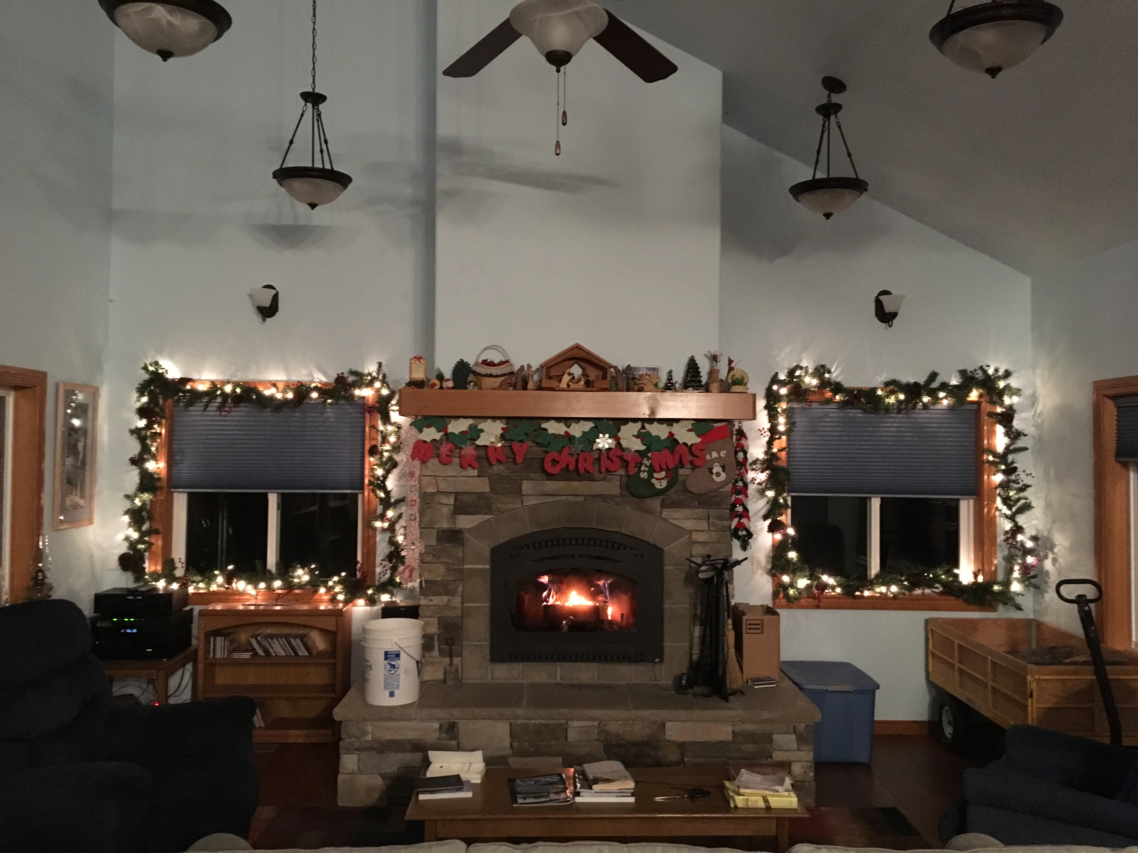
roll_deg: -1.8
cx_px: 569
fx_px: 953
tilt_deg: +2.9
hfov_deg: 61.7
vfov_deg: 48.2
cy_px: 426
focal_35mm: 29
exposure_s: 1/15
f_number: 2.2
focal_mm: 4.15
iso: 500
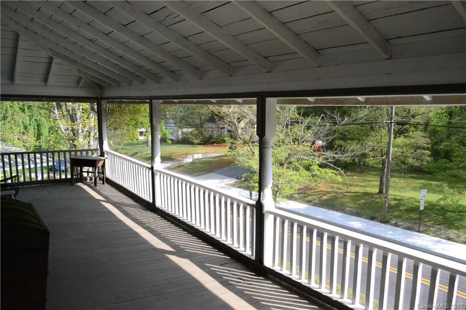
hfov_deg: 67.4
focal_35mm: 27
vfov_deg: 47.9
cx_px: 233
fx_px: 349
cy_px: 155
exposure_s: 1/4000
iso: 3200
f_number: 5
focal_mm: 18
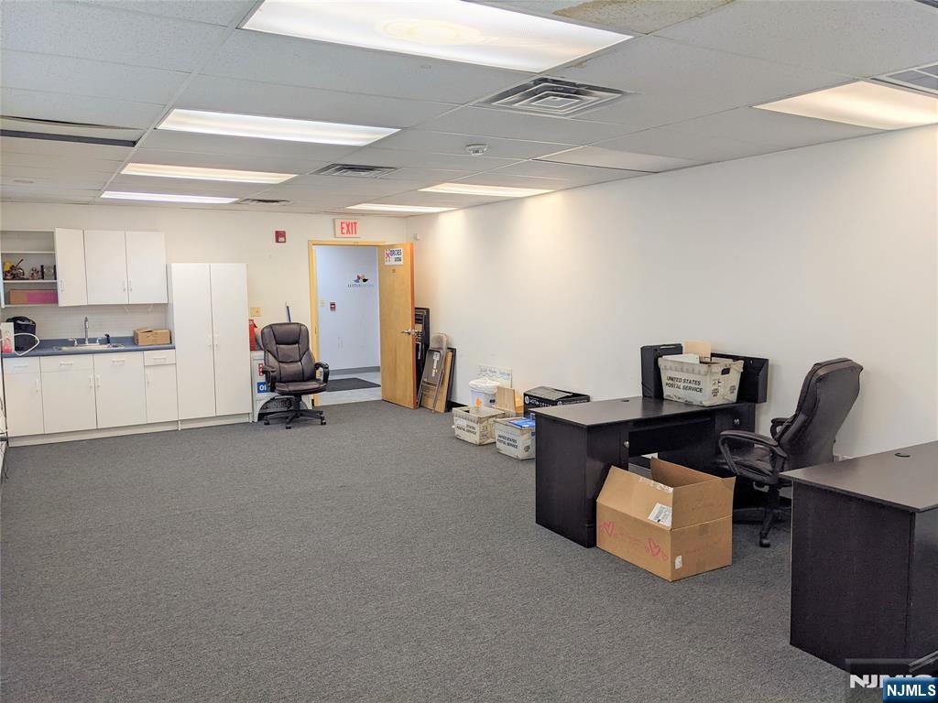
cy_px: 352
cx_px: 469
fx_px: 732
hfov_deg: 65.3
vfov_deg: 51.4
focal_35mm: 27
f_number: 1.73
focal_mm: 4.38
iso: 41
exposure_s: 1/192
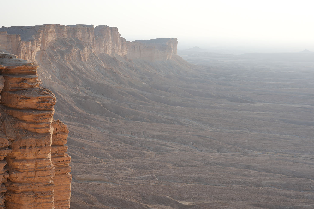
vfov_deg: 22.6
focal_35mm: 60
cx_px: 149
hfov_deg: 33.4
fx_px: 523
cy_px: 107
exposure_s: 1/320
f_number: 5.6
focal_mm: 55
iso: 100
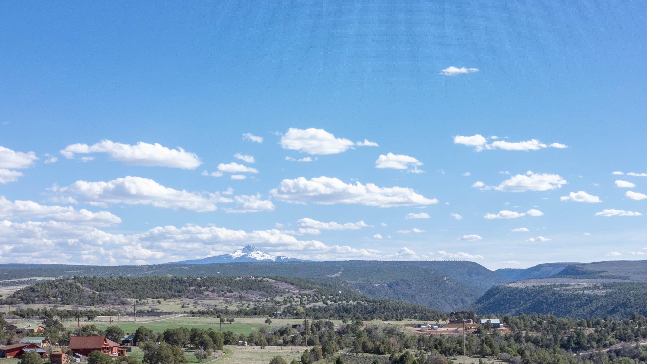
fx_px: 909
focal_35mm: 53
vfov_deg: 21.3
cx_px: 392
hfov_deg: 39.0
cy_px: 420
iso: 100
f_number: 11
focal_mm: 12.29
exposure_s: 1/160
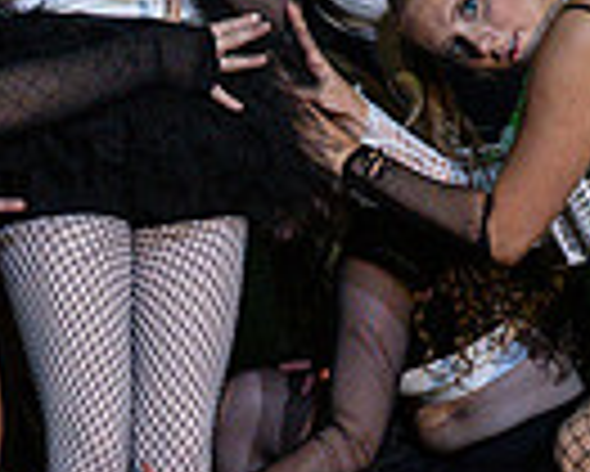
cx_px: -26
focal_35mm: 566
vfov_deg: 2.7
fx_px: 9891
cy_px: 206
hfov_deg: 3.4
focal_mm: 74
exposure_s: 1/250
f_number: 4
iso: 1250
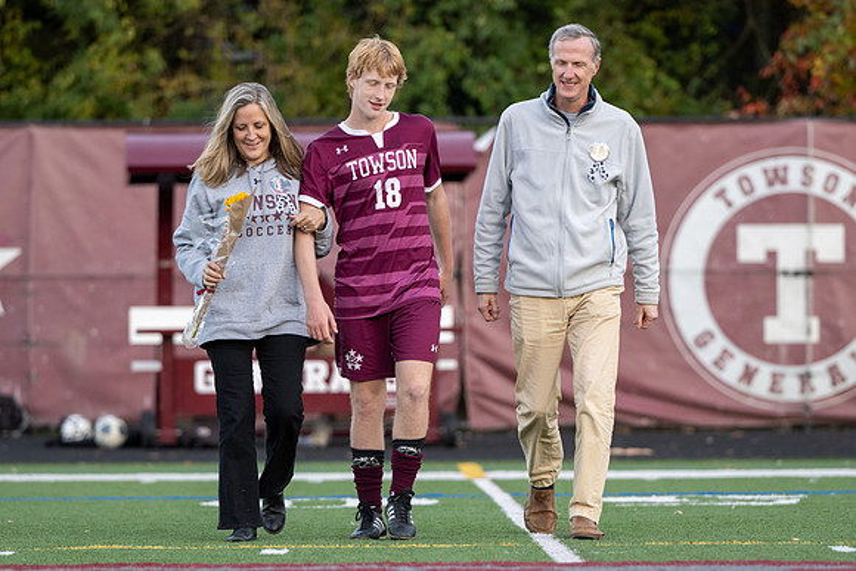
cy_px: 364
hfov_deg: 7.2
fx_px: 6763
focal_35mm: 284
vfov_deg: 4.8
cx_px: 484
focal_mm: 200
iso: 560
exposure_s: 1/400
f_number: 3.5
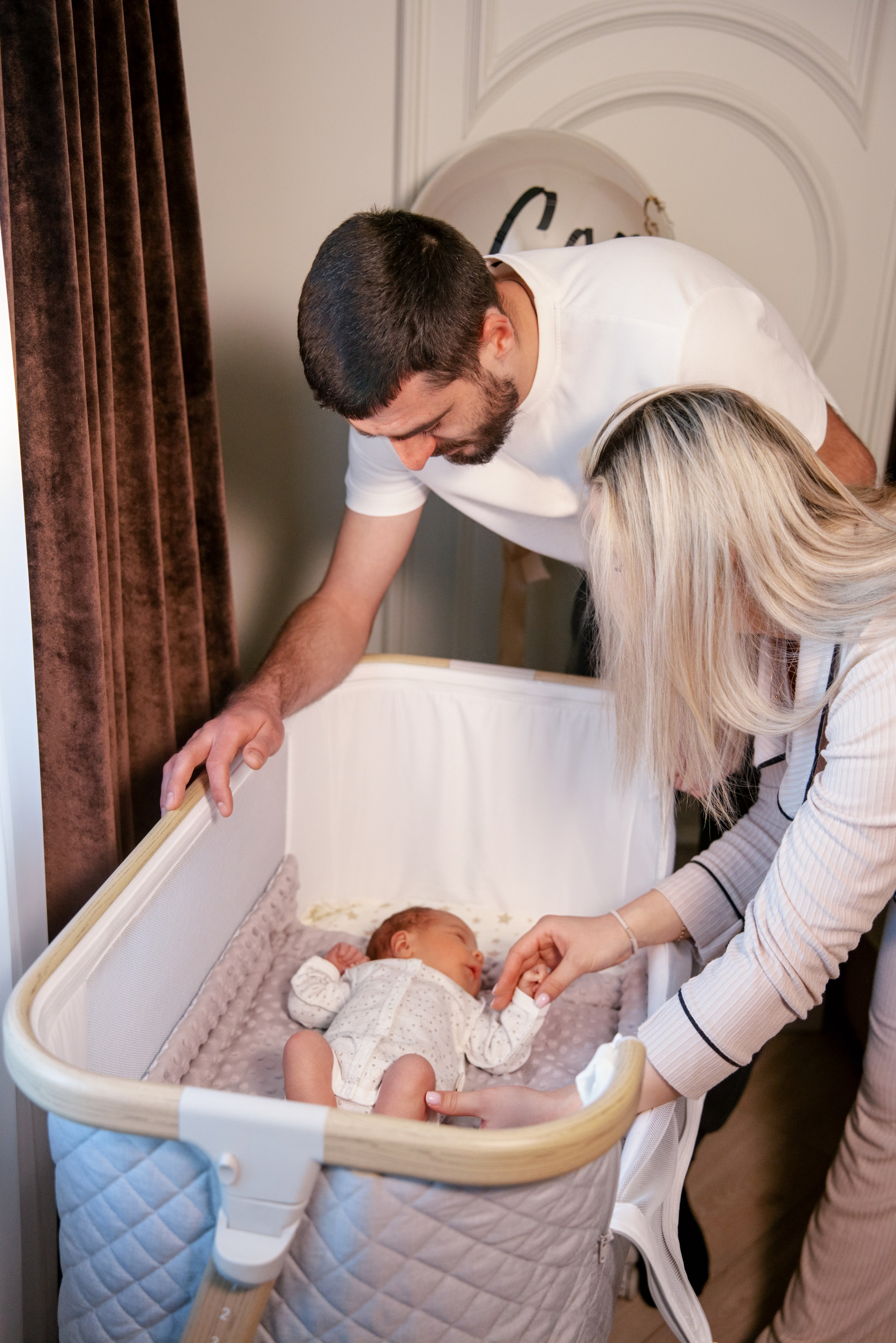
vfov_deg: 45.4
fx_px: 1605
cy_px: 672
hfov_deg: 31.2
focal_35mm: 43
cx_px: 448
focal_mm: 43
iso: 800
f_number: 2.8
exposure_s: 1/250
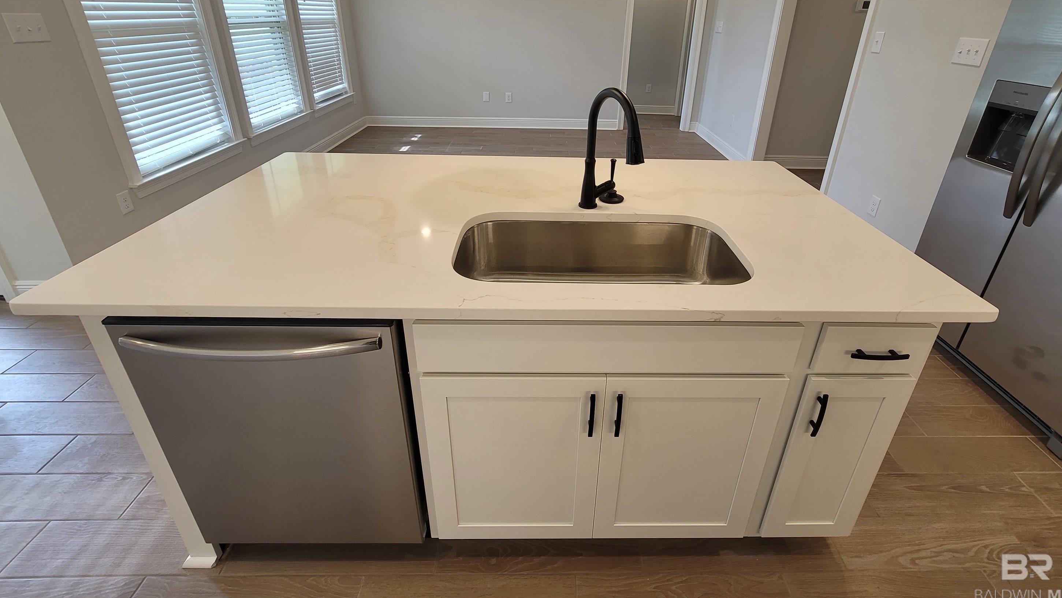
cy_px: 209
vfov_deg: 68.9
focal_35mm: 15
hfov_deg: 102.9
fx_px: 422
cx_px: 556
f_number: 2.2
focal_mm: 2.2
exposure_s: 1/60
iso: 80
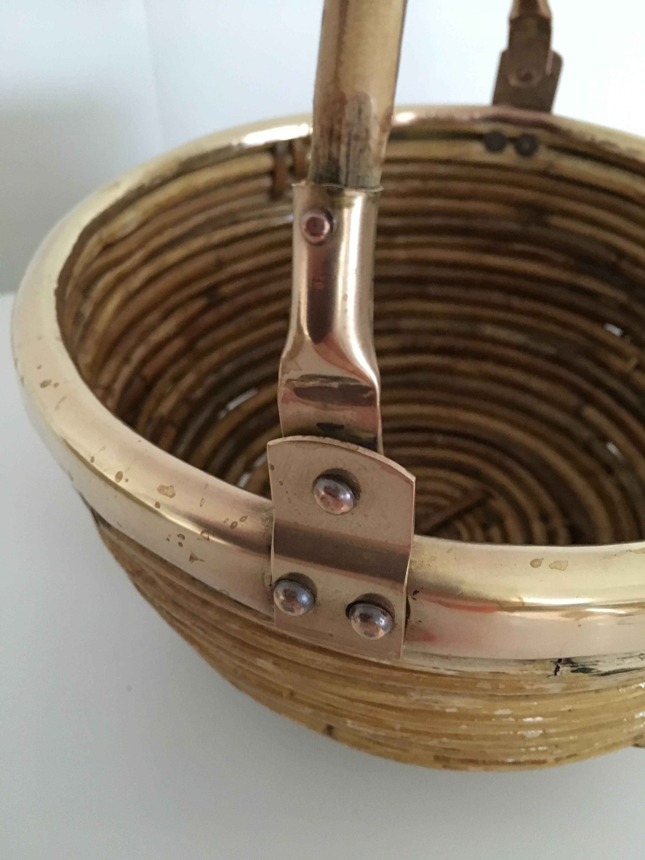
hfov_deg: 48.2
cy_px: 430
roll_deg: -0.5
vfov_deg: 61.7
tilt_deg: -42.4
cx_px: 322
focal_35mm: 29
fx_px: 720
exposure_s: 1/15
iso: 250
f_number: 2.2
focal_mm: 4.15
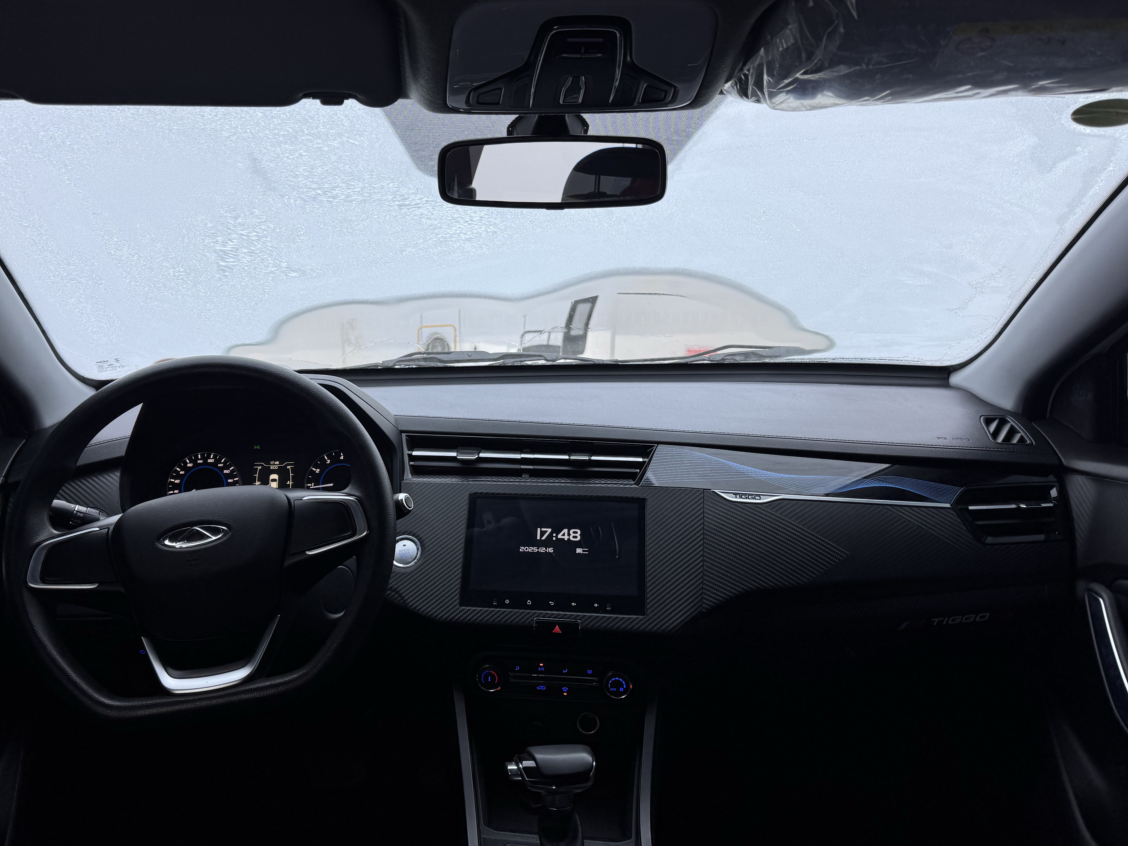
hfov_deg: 63.3
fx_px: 912
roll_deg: -0.3
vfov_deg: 49.7
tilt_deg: -10.3
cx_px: 505
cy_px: 432
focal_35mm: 28
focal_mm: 6.76
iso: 64
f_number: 1.78
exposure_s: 1/209
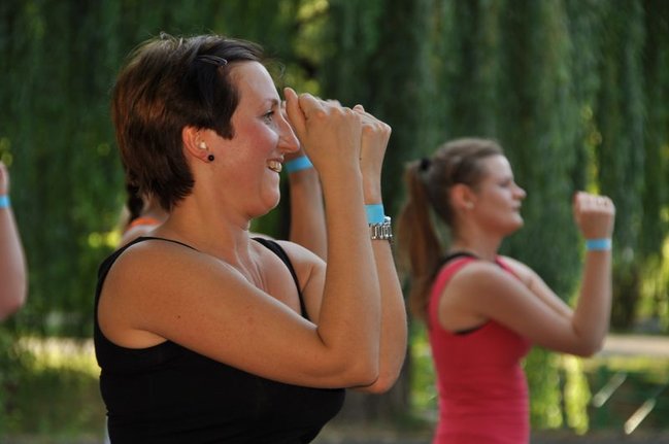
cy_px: 222
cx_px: 334
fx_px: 3229
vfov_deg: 7.9
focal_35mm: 174
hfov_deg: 11.8
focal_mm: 116
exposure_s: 1/125
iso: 200
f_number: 5.6
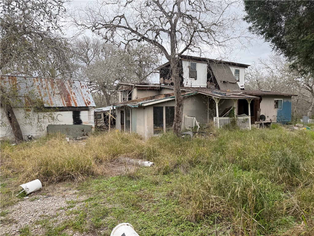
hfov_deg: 71.6
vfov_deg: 56.8
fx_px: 218
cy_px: 118
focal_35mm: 24
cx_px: 157
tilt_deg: -2.9
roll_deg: +0.2
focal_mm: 6.76
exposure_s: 1/689
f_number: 1.78
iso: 80
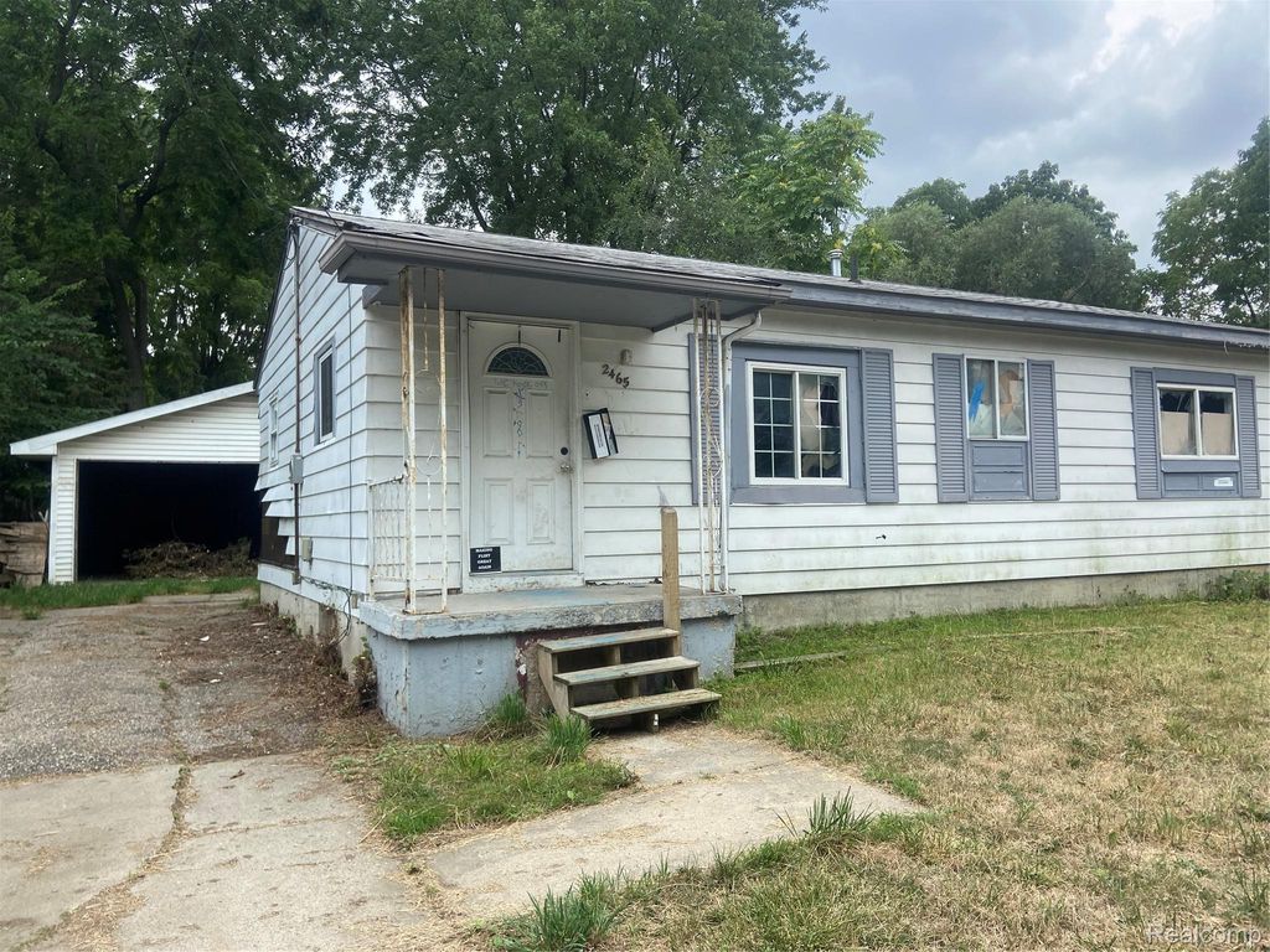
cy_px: 476
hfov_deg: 67.3
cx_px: 635
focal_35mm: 26
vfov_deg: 53.1
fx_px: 954
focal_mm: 4.25
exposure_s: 1/981
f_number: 1.8
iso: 32
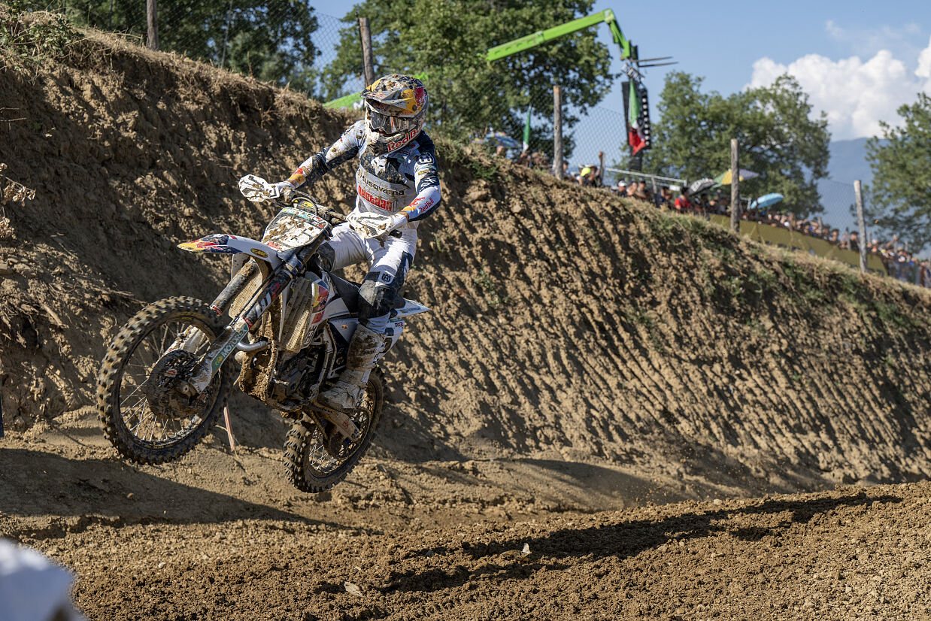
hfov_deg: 28.8
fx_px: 1811
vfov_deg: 19.5
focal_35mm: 70
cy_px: 310
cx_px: 466
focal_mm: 70
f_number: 4.5
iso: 200
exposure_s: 1/2500
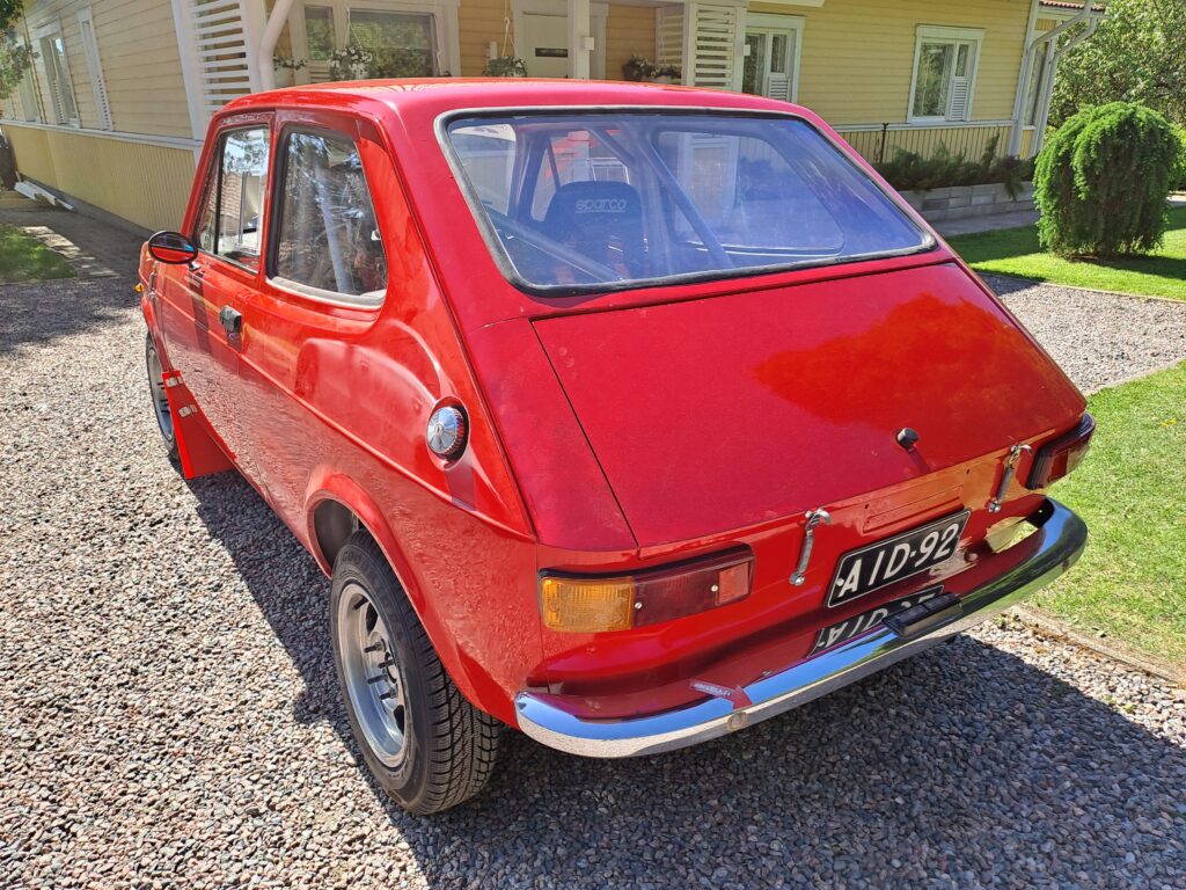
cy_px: 445
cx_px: 593
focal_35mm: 25
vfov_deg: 54.9
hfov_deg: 69.4
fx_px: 857
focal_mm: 4.65
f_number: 1.8
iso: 32
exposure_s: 1/630
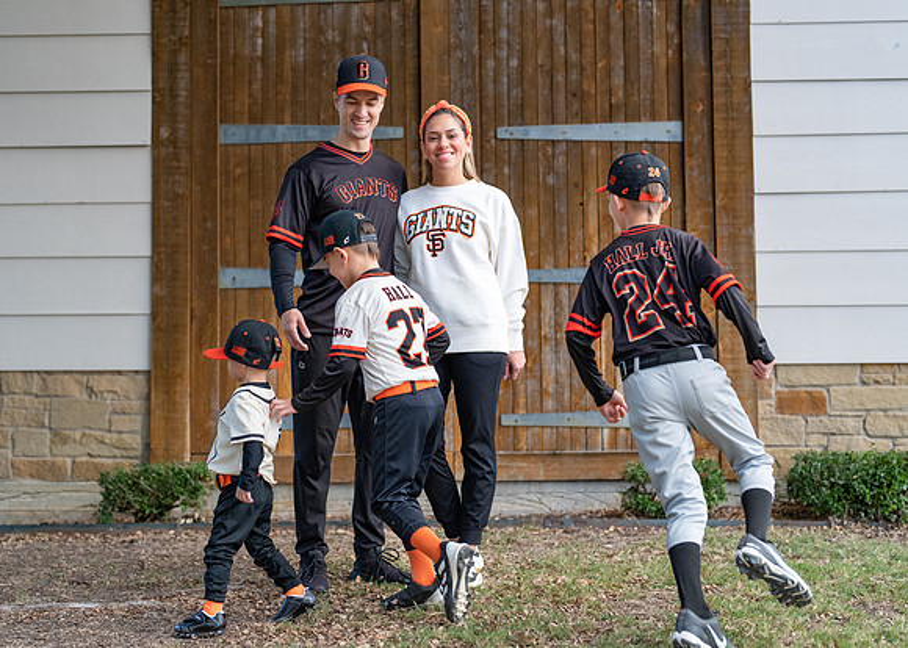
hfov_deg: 36.1
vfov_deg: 26.2
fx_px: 1393
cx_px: 413
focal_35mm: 54
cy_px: 316
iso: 1250
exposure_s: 1/1000
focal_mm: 50
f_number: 2.2
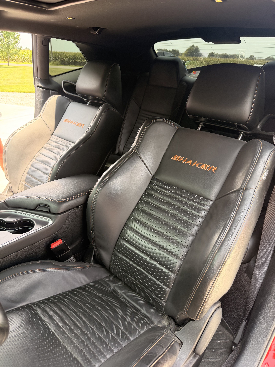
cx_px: 138
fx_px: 254
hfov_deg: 56.8
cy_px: 184
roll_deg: -3.1
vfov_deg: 71.6
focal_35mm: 24
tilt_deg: -24.6
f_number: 1.78
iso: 160
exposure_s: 1/217
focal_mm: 6.76
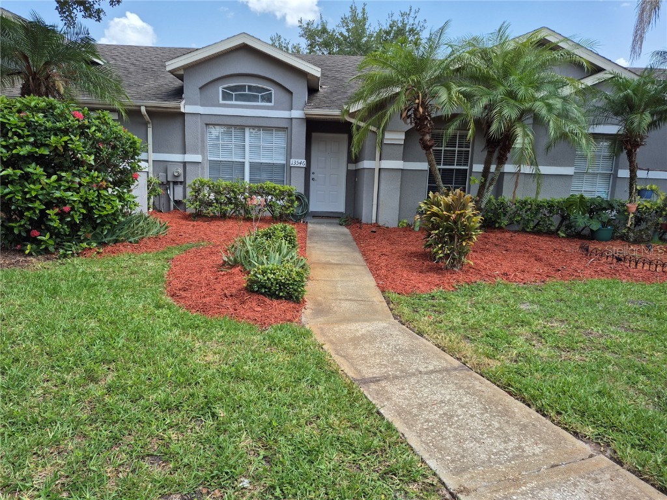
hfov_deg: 73.9
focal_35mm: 23
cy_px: 250
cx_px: 334
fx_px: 443
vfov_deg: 58.9
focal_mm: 5.4
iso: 25
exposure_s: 1/800
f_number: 1.8
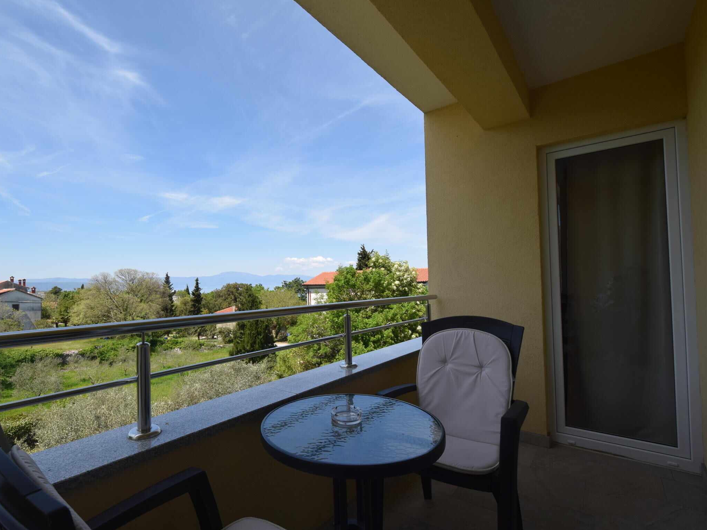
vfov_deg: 74.7
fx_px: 347
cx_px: 296
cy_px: 266
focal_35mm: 17
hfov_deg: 90.3
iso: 200
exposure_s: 1/250
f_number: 8
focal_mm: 10
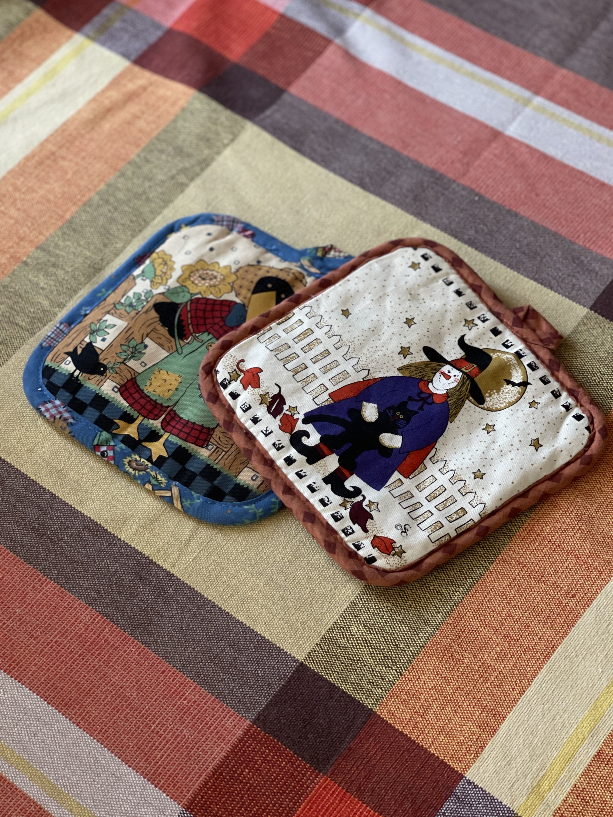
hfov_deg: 21.9
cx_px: 310
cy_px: 404
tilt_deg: -54.2
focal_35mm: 67
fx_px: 1582
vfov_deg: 29.0
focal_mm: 7.5
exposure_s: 1/63
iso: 250
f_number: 2.2
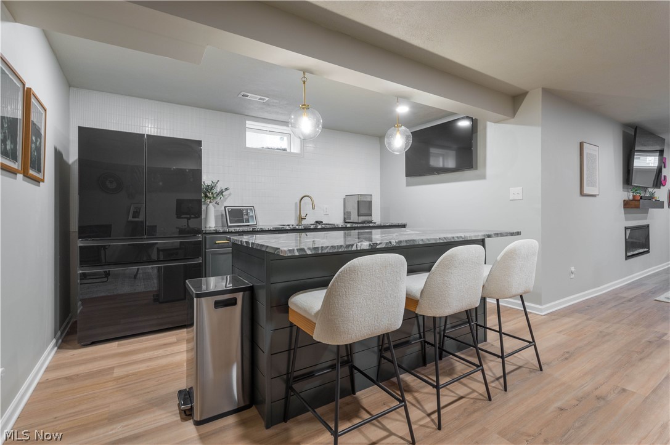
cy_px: 222
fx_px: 316
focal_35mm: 17
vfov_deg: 70.4
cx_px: 335
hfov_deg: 93.3
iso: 100
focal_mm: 17
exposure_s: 1/1.25
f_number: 9
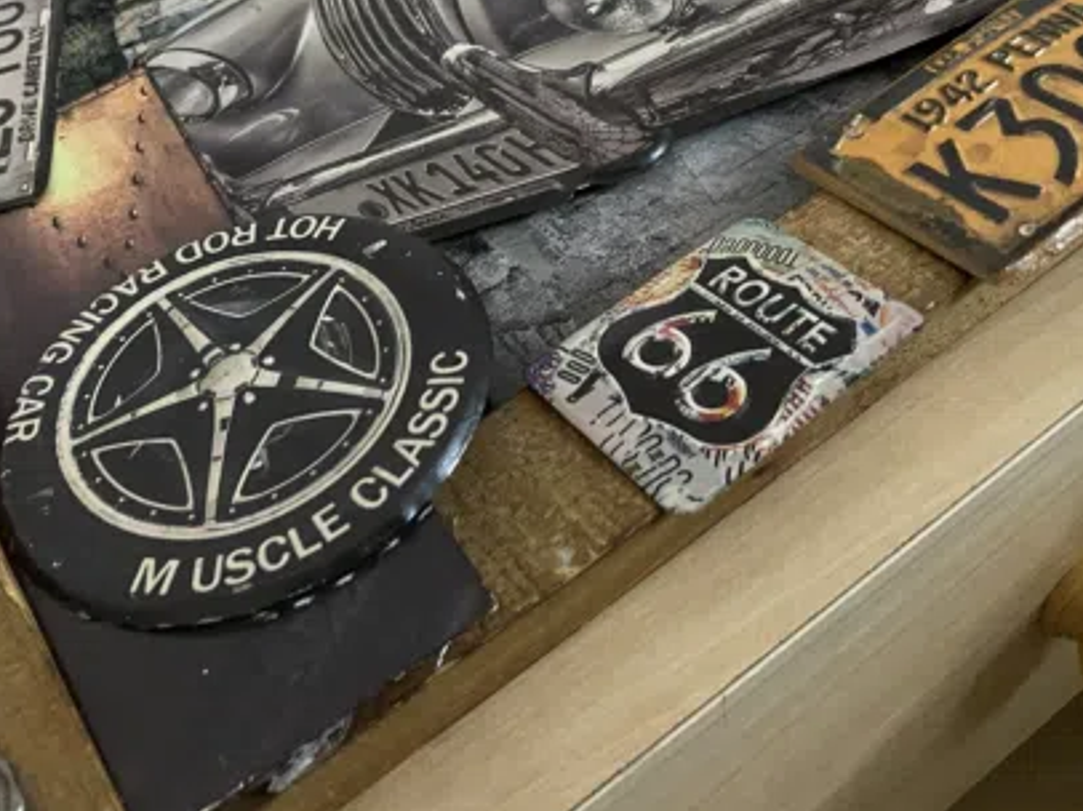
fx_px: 1282
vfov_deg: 34.2
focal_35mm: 41
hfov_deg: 45.1
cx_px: 357
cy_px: 184
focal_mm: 4.25
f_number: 1.8
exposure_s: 1/25
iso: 640
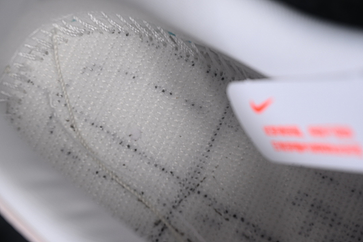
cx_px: 182
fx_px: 756
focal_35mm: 75
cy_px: 121
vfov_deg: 18.2
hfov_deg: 27.0
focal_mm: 50
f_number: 7.1
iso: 160
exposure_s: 1/80
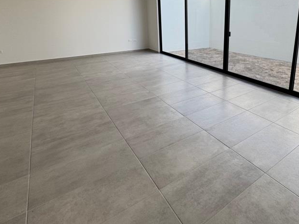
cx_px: 193
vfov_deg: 56.6
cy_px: 62
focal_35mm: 23
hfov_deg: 72.2
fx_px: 199
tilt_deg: -13.2
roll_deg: +0.6
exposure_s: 1/99
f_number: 2.2
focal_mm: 2.22
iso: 50
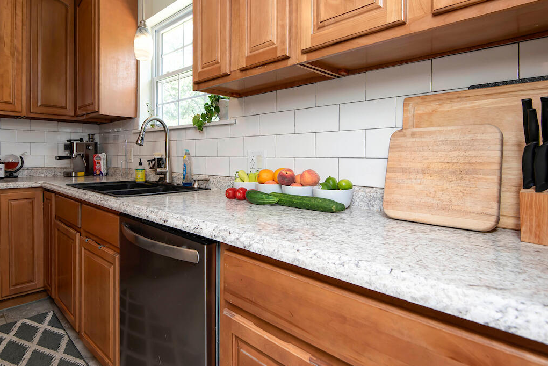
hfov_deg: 83.5
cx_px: 237
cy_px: 155
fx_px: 305
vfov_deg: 61.7
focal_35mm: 20
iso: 400
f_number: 6.7
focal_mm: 17
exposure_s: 1/45
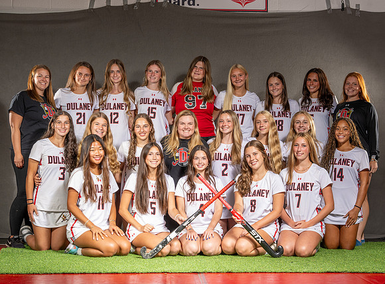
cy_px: 151
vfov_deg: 23.2
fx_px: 691
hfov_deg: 31.1
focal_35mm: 62
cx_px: 200
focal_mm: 52
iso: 160
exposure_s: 1/125
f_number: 6.3
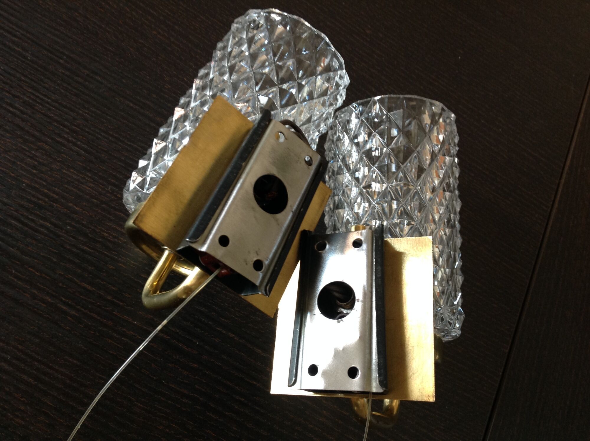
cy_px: 220
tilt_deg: -63.2
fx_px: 596
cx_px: 295
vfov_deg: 40.6
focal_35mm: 35
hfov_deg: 52.7
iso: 100
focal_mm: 4.28
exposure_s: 1/15
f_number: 2.4
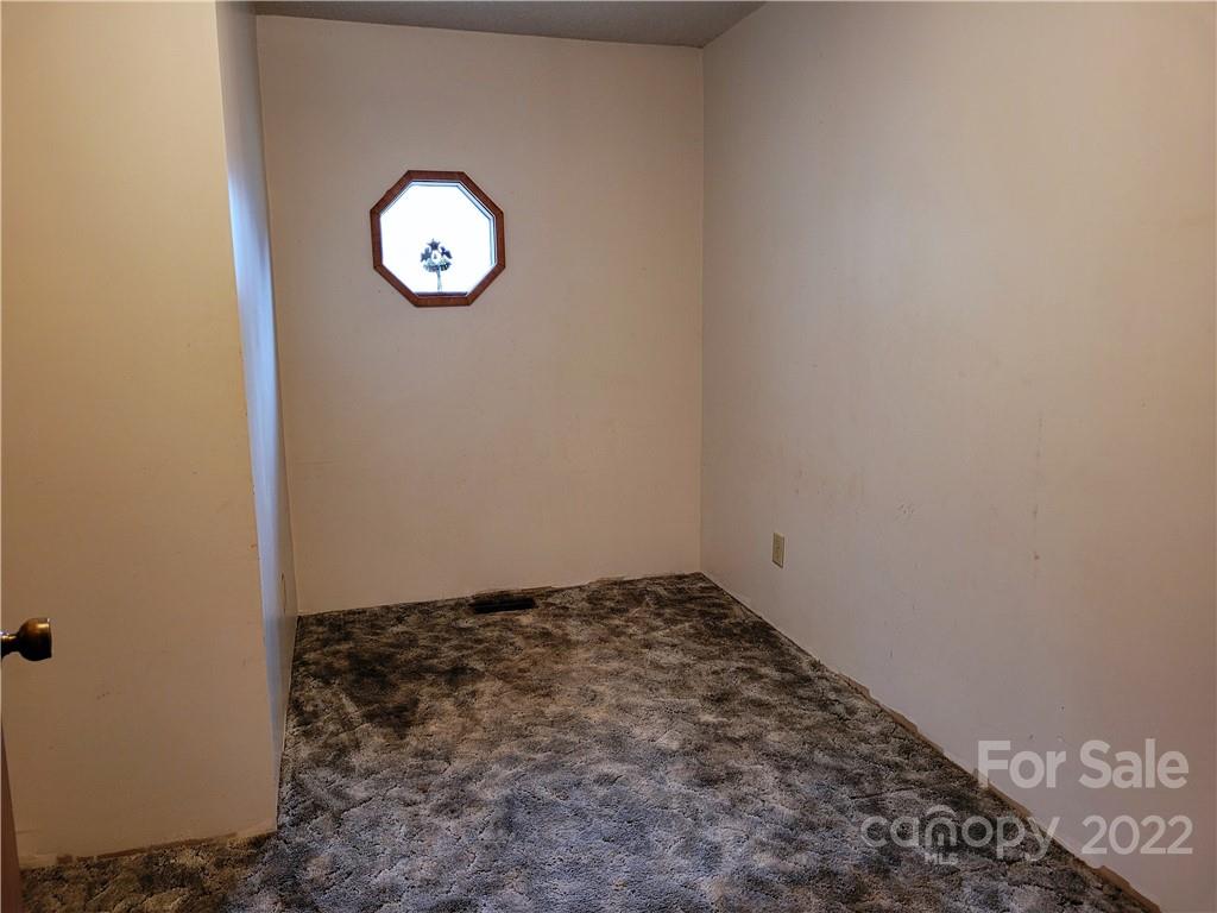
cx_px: 608
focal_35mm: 26
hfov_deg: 67.3
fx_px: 914
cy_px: 456
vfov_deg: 53.1
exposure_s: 1/40
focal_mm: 5.4
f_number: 1.8
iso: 250
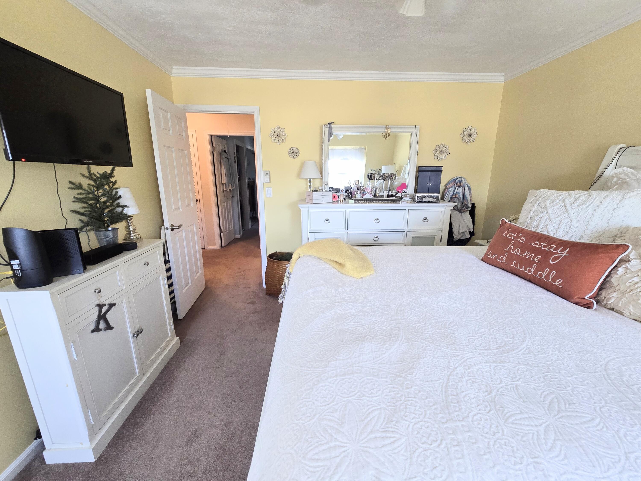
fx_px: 241
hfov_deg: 106.2
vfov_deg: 89.9
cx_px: 320
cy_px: 240
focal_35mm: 13
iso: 250
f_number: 2.2
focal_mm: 2.2
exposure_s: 1/60
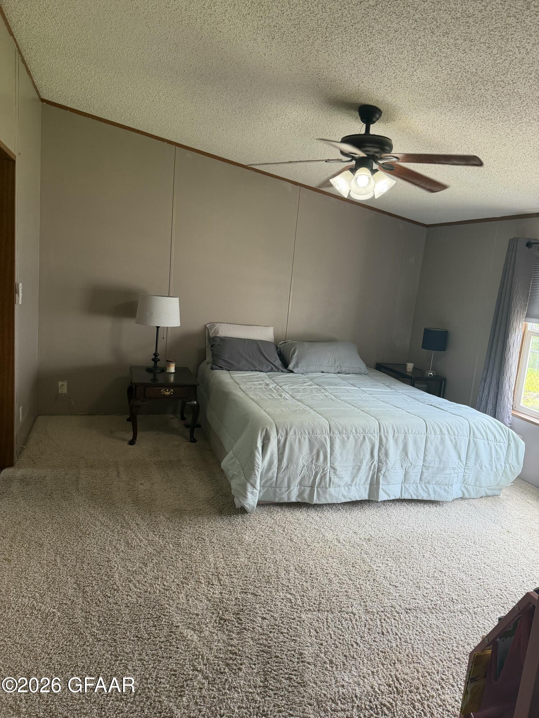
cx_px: 270
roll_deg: -5.5
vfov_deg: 71.6
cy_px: 359
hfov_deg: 56.8
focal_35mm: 24
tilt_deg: -9.0
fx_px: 498
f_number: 1.78
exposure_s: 1/120
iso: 250
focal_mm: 6.76
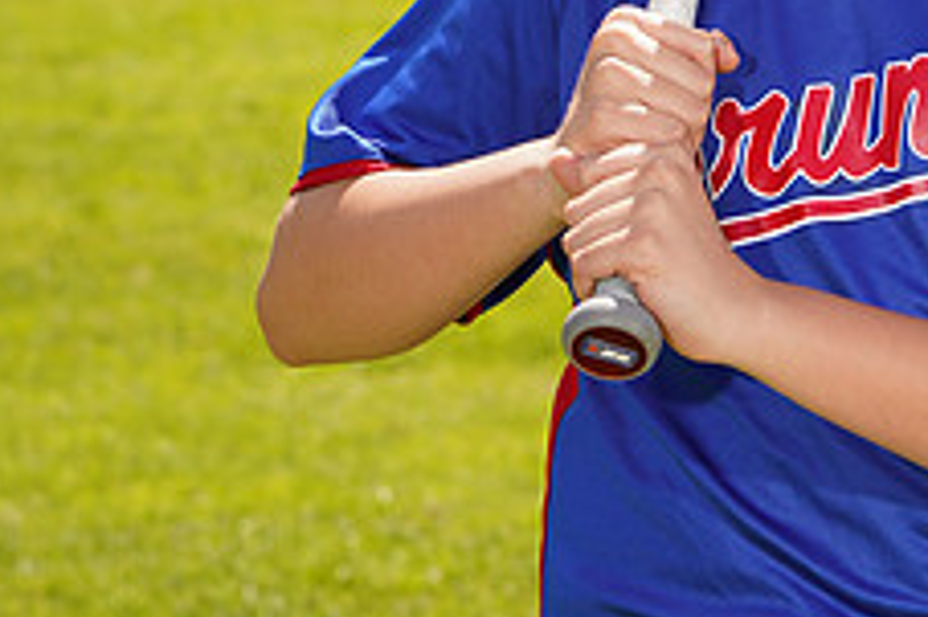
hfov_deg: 8.0
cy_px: -159
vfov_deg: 5.3
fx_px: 6594
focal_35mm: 256
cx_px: 771
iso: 100
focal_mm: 100
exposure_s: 1/160
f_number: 9
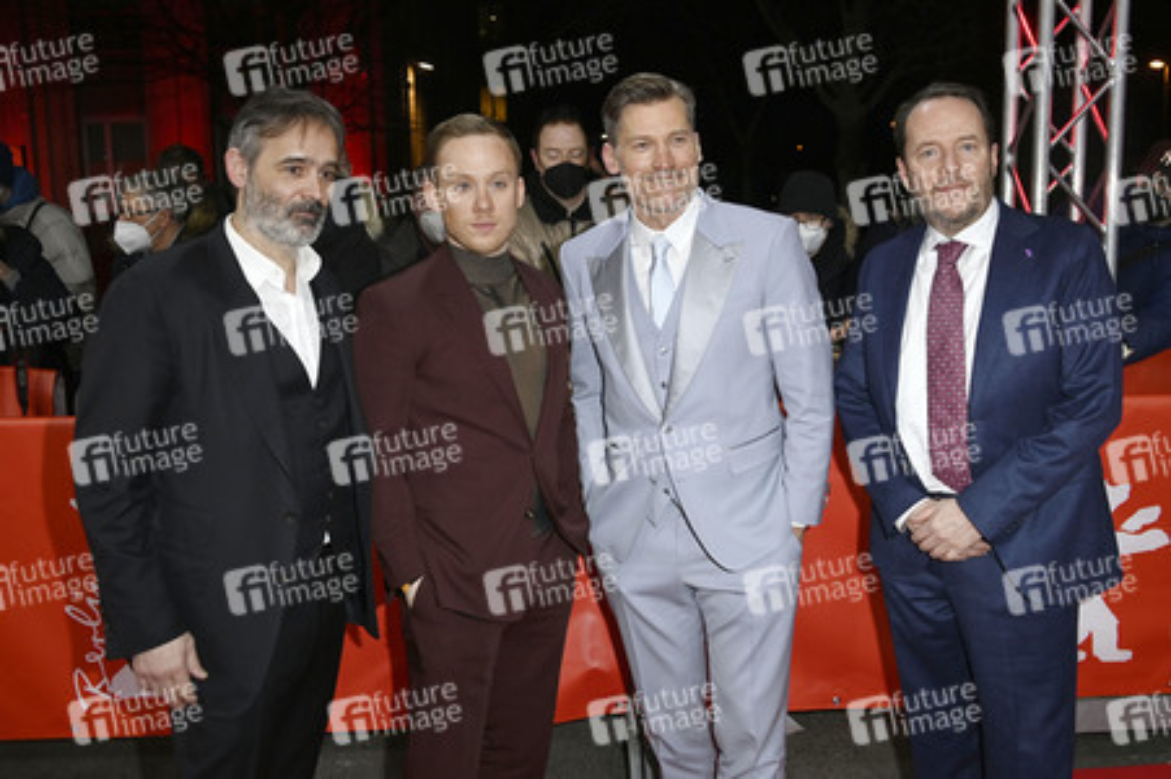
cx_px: 586
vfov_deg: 41.1
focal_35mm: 32
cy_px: 390
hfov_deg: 58.8
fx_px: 1040
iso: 640
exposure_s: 1/250
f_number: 5.6
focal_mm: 32
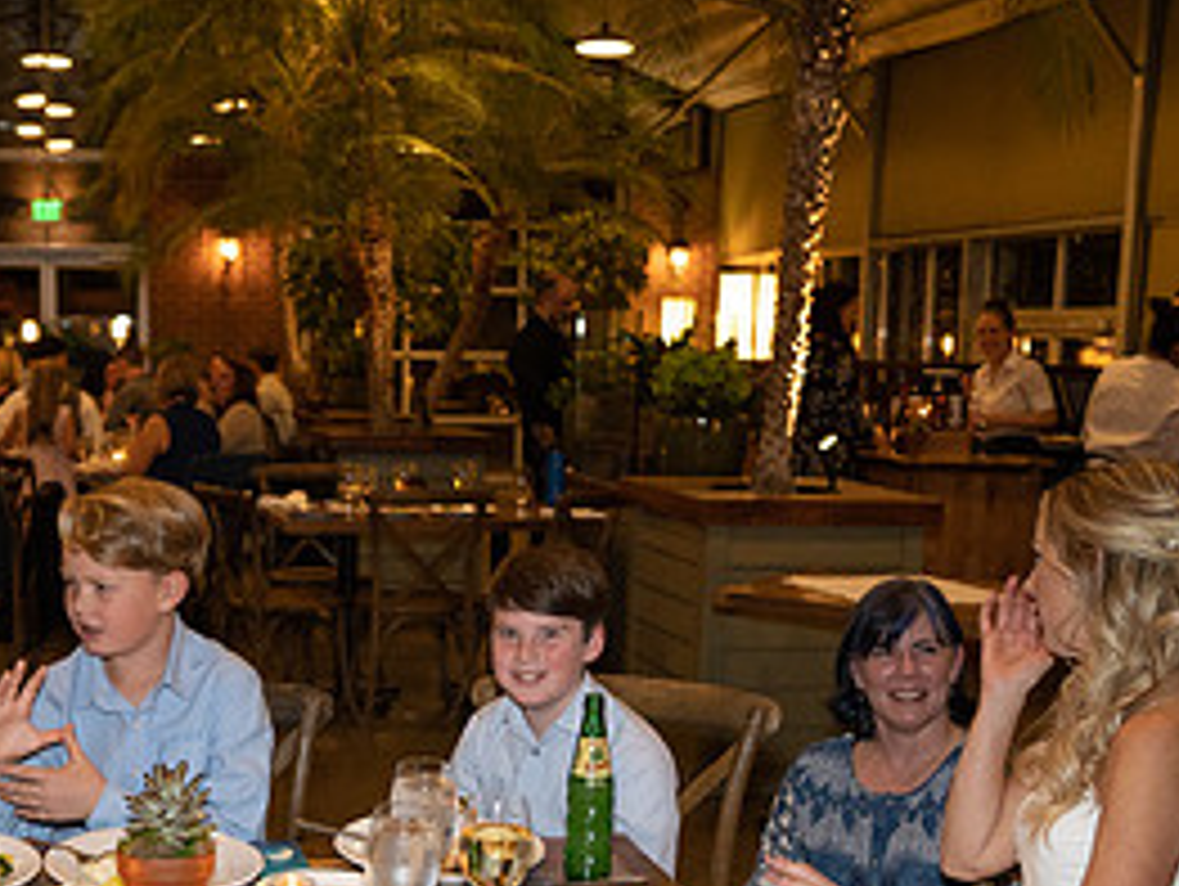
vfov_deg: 28.0
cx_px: 346
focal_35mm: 51
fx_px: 1739
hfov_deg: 36.9
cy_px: 713
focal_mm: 24
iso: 1250
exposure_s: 1/125
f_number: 2.8
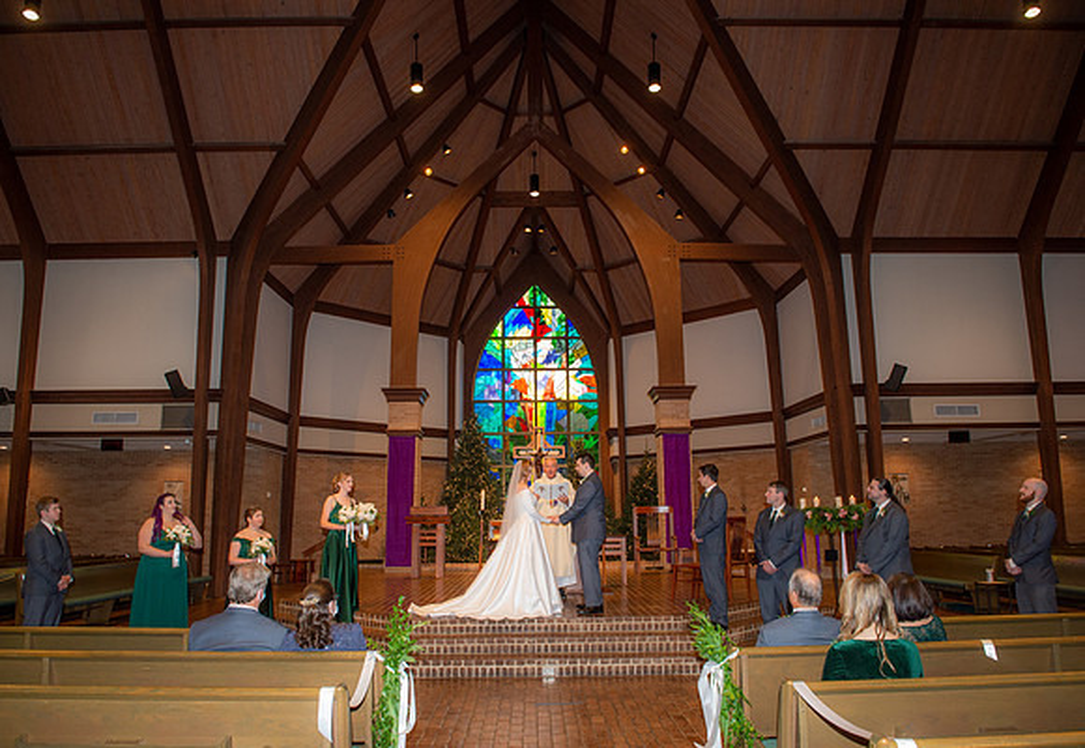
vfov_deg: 52.1
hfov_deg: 70.6
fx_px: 766
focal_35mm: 25
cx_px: 542
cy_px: 374
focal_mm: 24
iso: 1600
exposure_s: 1/100
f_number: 5.6
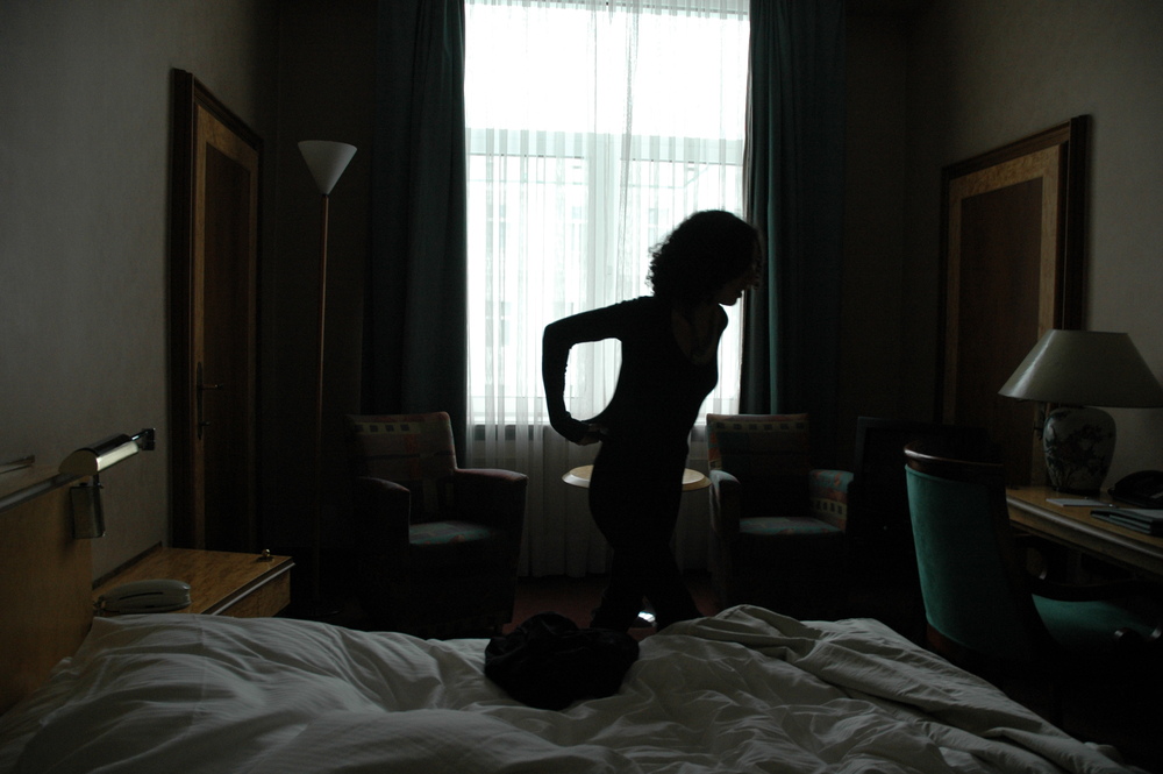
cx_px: 582
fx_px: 872
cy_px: 387
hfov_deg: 67.4
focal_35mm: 27
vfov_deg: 47.9
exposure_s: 1/80
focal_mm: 18
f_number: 4.5
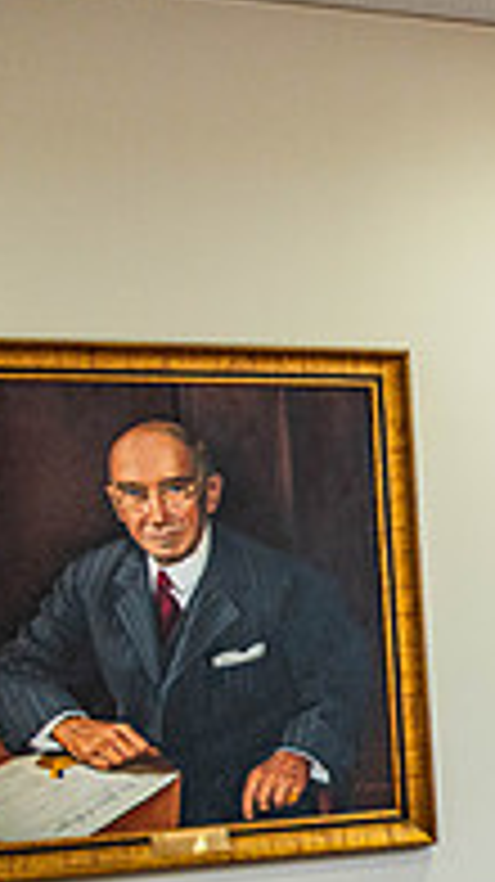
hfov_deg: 11.3
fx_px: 2034
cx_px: 1238
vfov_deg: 24.1
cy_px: 700
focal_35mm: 87
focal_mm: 28
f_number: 3.5
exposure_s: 1/125
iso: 500
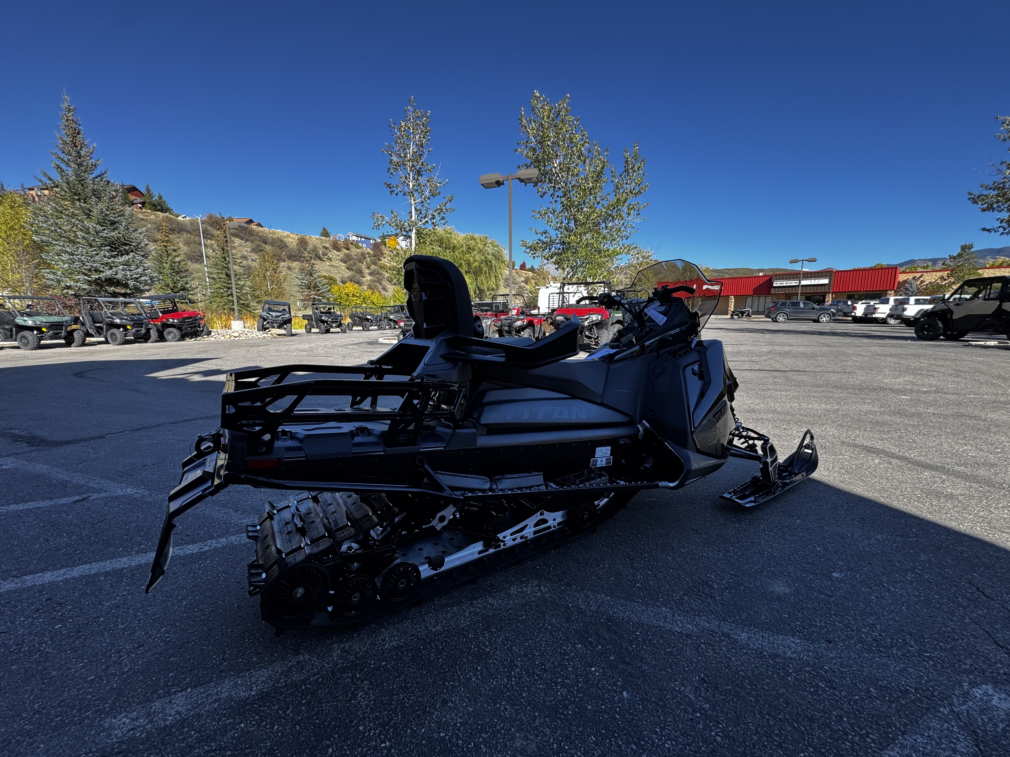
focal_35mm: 14
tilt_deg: -9.6
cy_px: 378
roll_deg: +0.7
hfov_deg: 102.1
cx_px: 505
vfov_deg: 85.7
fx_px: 408
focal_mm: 2.22
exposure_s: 1/501
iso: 40
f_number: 2.2
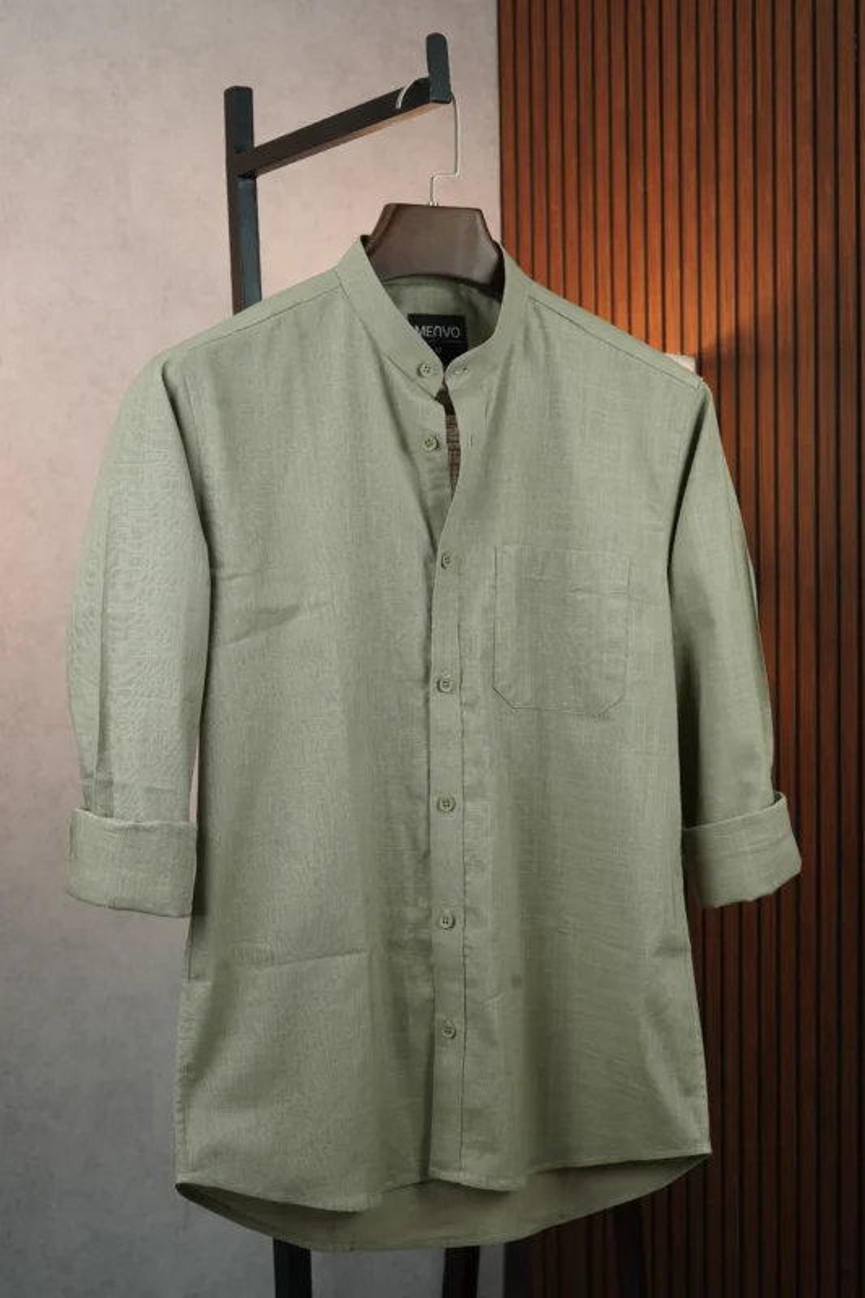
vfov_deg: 39.6
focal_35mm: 50
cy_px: 649
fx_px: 1803
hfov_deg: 27.0
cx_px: 432
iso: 1600
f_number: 8
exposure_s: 1/125
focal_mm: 50
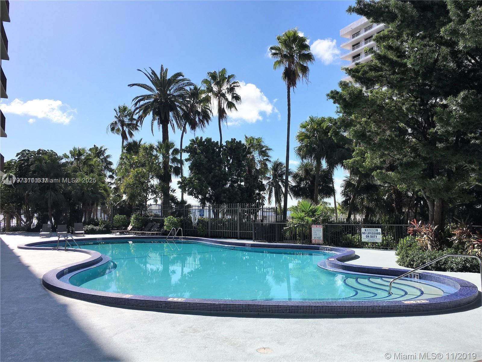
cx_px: 241
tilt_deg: +6.6
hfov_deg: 61.7
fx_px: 404
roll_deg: +0.8
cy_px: 181
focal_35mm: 29
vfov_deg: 48.2
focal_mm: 4.15
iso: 25
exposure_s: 1/1923
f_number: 2.2
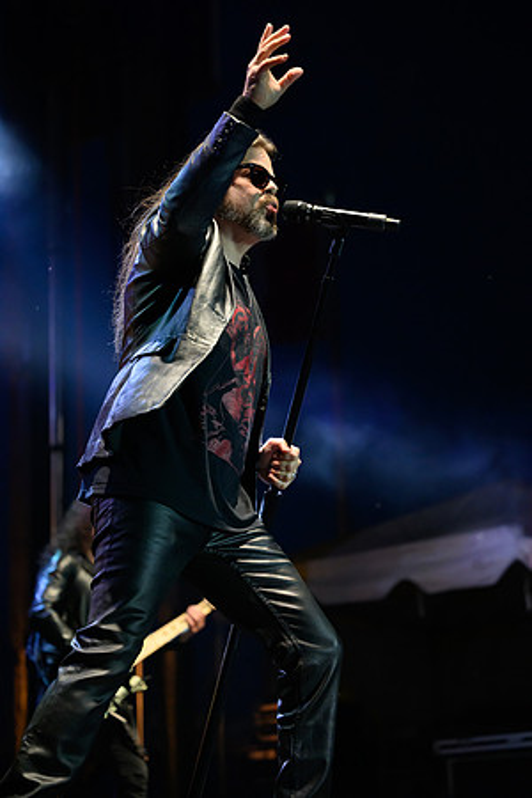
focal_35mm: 70
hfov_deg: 19.5
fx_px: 1552
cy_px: 399
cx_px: 266
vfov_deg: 28.8
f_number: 2.8
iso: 8000
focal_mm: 70
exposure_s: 1/2500
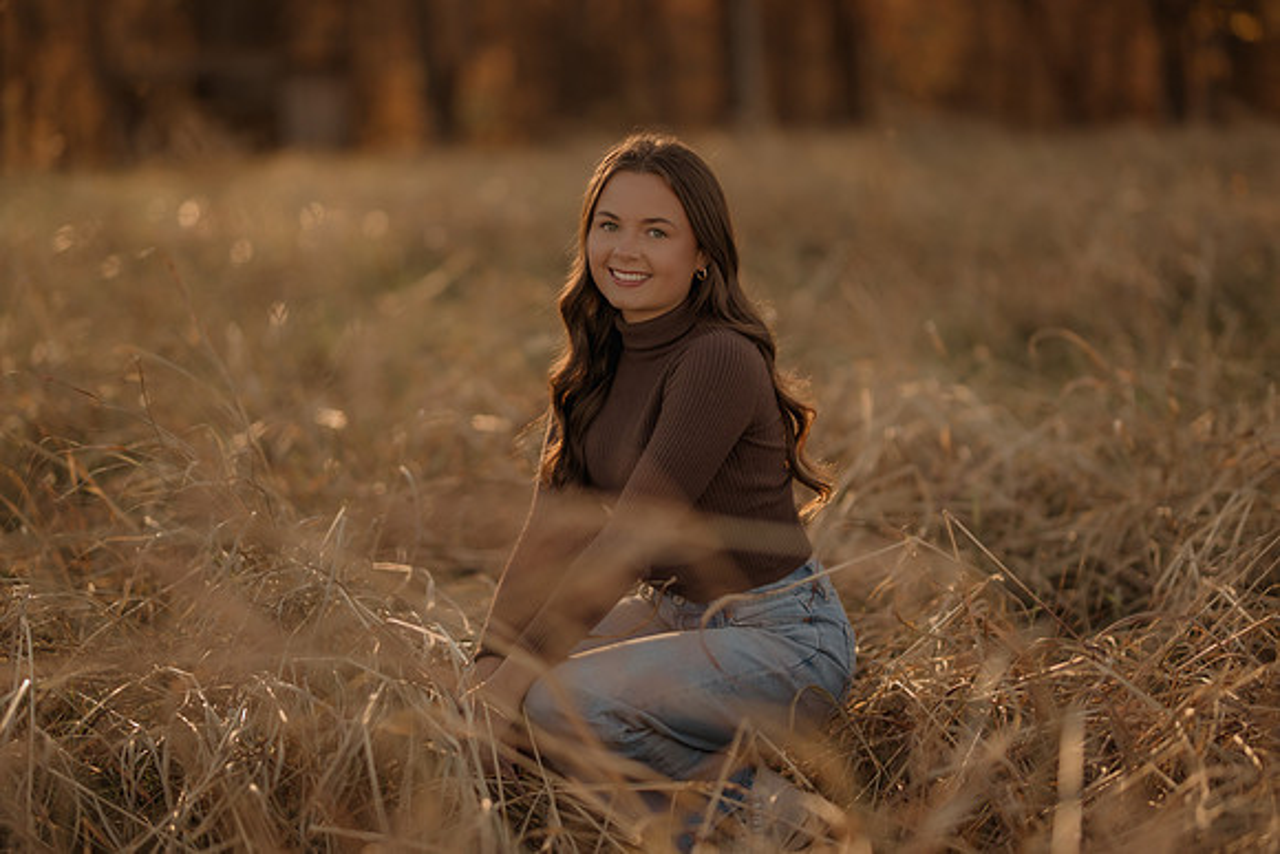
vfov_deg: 16.1
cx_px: 640
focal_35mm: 85
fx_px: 3023
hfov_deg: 23.9
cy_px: 427
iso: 200
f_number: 1.4
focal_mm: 85
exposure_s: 1/1250
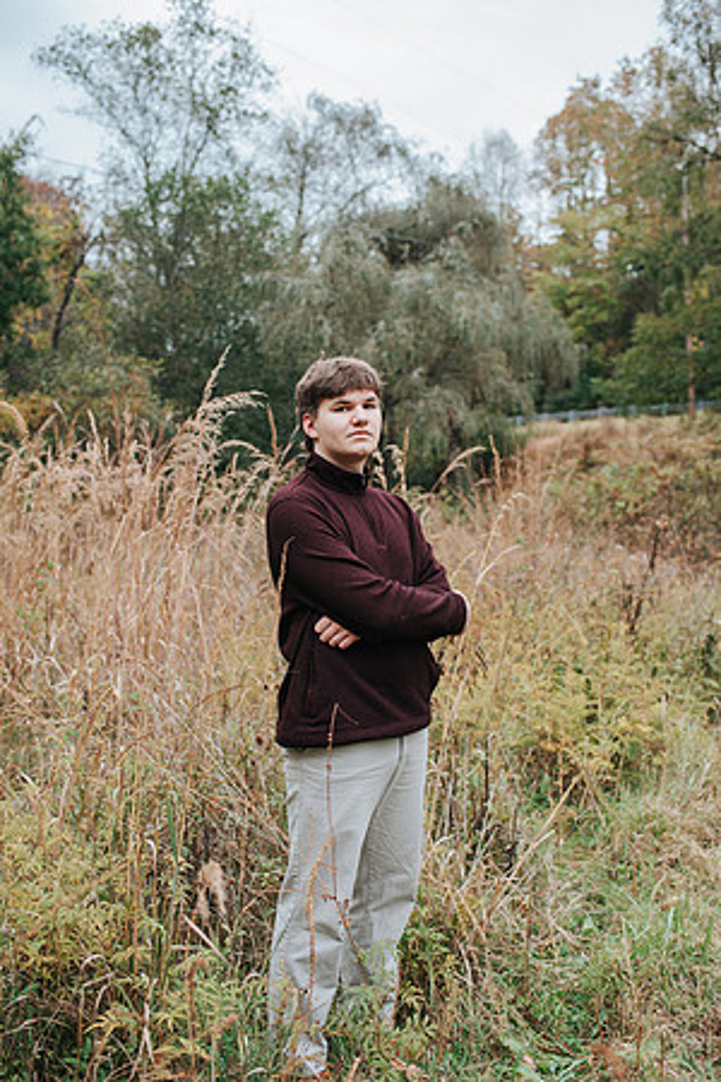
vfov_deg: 54.4
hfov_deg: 37.9
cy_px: 541
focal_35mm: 35
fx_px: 1051
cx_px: 360
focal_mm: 35
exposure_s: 1/250
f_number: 3.2
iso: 250
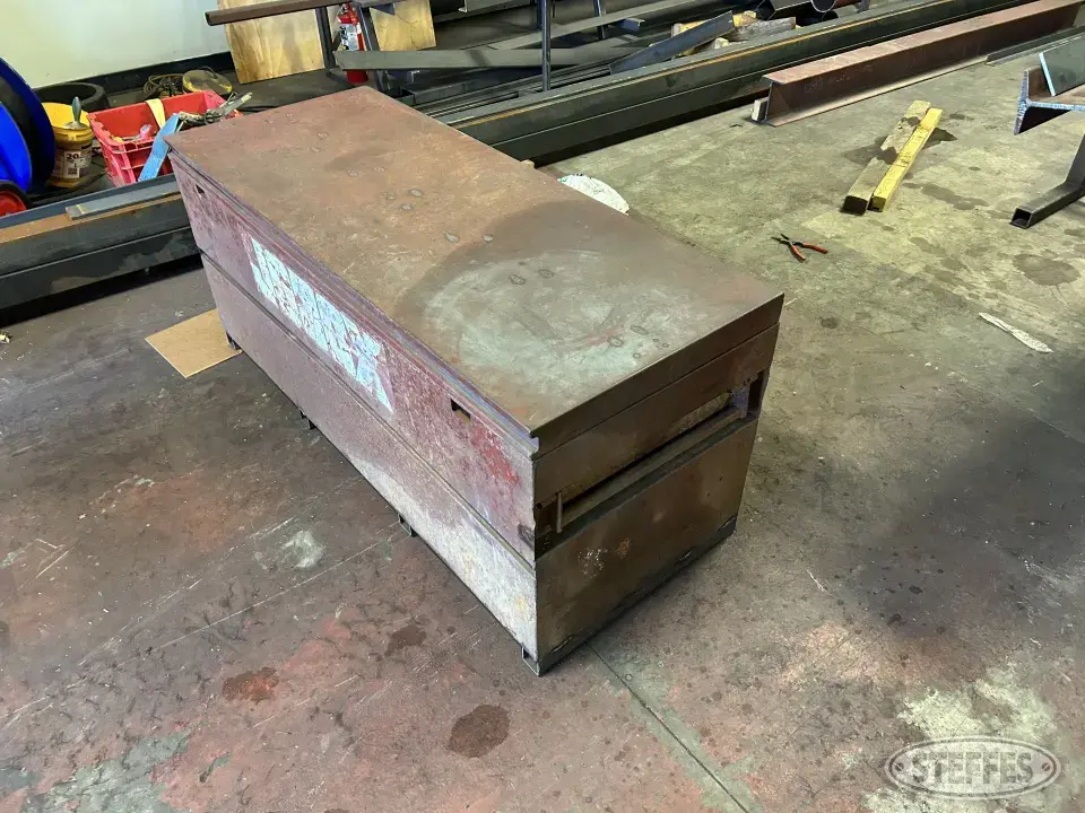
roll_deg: -0.1
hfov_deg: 67.3
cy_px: 406
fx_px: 815
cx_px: 542
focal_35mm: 26
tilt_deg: -40.8
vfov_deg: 53.1
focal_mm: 5.7
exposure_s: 1/60
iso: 320
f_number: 1.5
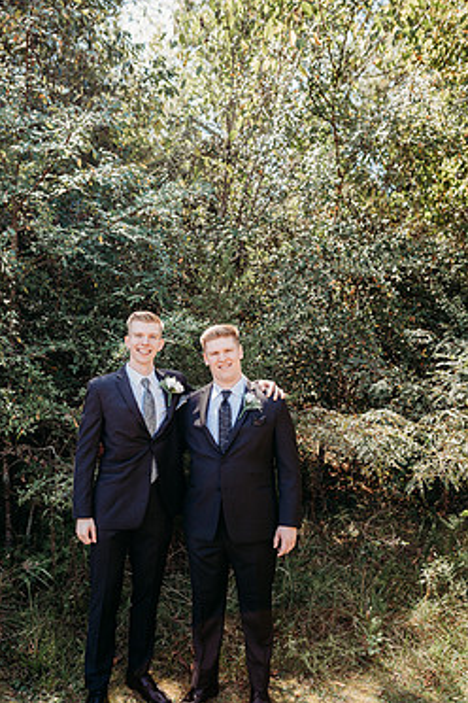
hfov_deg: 44.7
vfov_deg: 63.2
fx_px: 565
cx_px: 187
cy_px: 414
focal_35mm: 29
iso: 125
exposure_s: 1/400
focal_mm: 24
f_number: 2.8
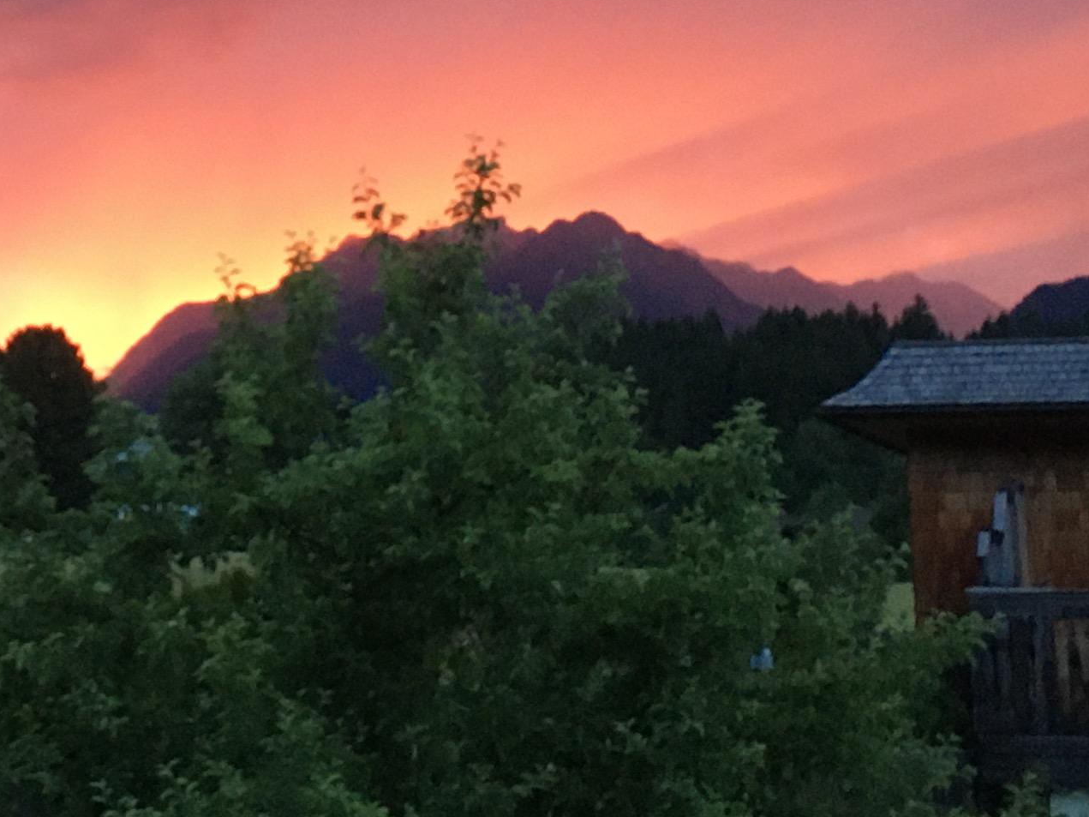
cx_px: 9
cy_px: 83
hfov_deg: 20.6
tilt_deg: +9.5
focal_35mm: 92
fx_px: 2894
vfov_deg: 15.9
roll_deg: -0.6
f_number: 2.2
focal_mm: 4.15
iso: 200
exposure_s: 1/33
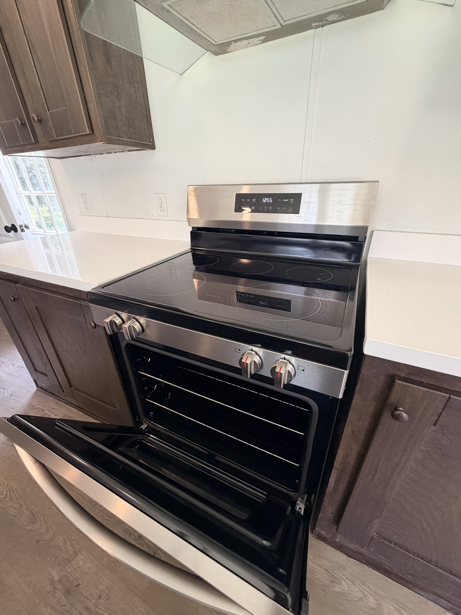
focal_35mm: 14
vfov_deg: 102.1
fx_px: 249
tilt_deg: -27.1
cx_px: 230
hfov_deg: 85.7
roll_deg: +1.3
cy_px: 308
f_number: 2.2
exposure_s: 1/60
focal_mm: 2.22
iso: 200
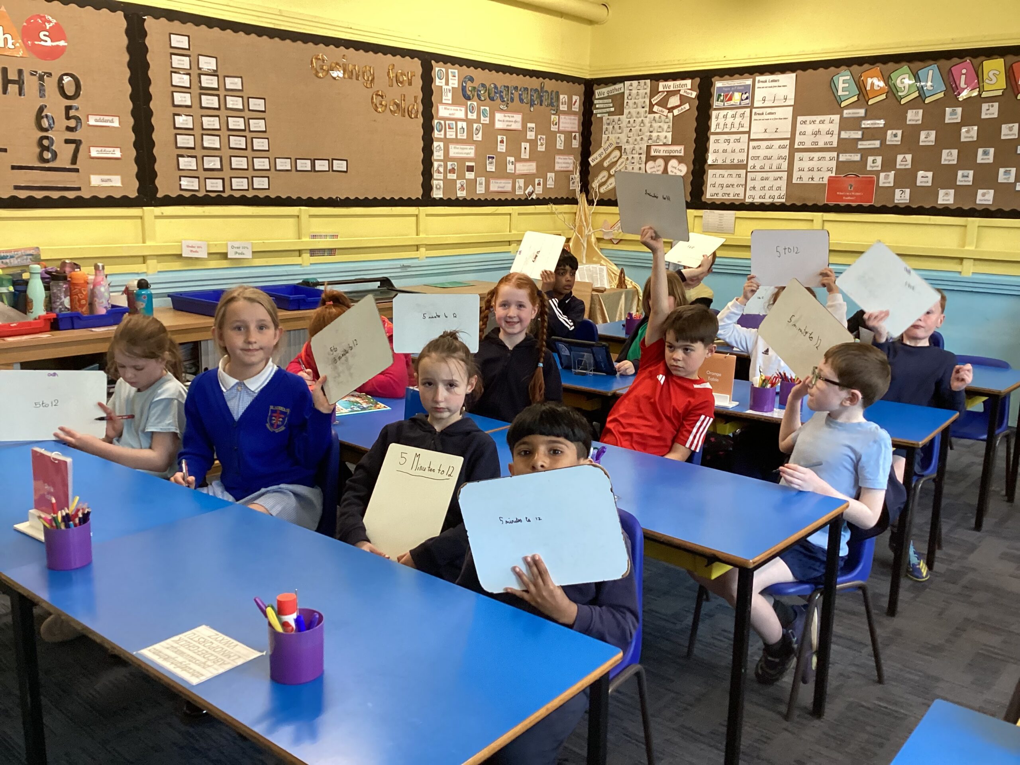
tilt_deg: -12.6
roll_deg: -0.6
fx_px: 913
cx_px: 510
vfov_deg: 45.4
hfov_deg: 58.4
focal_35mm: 31
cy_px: 382
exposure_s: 1/50
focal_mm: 3.3
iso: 160
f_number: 2.4
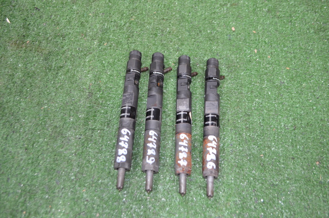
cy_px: 109
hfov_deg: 53.2
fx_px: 328
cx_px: 164
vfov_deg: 36.7
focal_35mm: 36
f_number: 4
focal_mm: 24
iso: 1100
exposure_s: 1/60
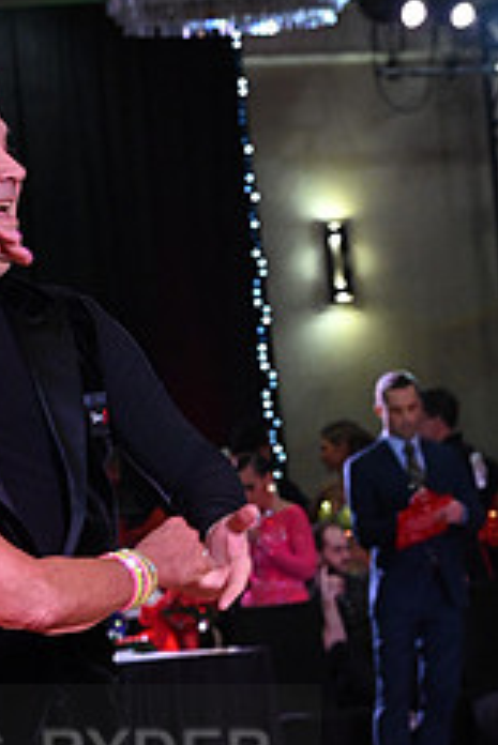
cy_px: 793
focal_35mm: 195
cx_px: -120
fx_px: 4040
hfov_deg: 7.0
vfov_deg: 10.4
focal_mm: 78
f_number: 7.1
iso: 5000
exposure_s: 1/320
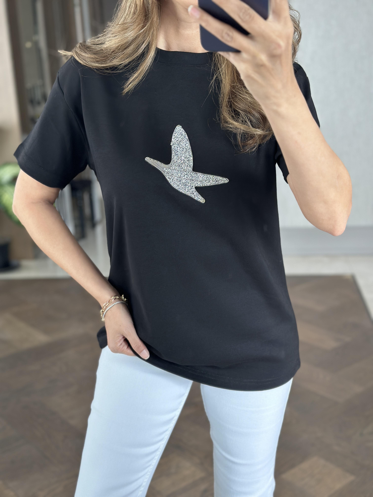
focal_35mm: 48
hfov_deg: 30.3
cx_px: 186
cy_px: 248
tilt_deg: -30.9
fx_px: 690
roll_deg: +3.6
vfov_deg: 39.7
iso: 160
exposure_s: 1/60
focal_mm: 6.86
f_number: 1.78
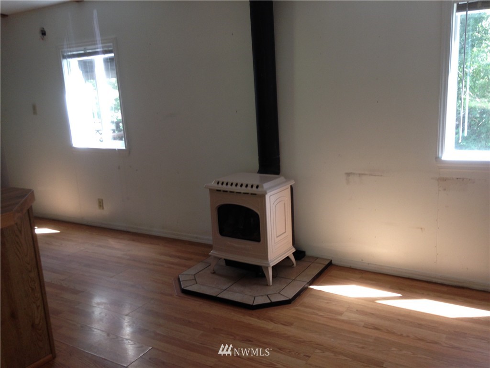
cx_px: 245
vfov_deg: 42.9
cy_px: 184
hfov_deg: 55.4
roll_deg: +3.2
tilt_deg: -11.8
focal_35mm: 33
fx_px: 467
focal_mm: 4.12
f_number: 2.4
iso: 64
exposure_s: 1/20
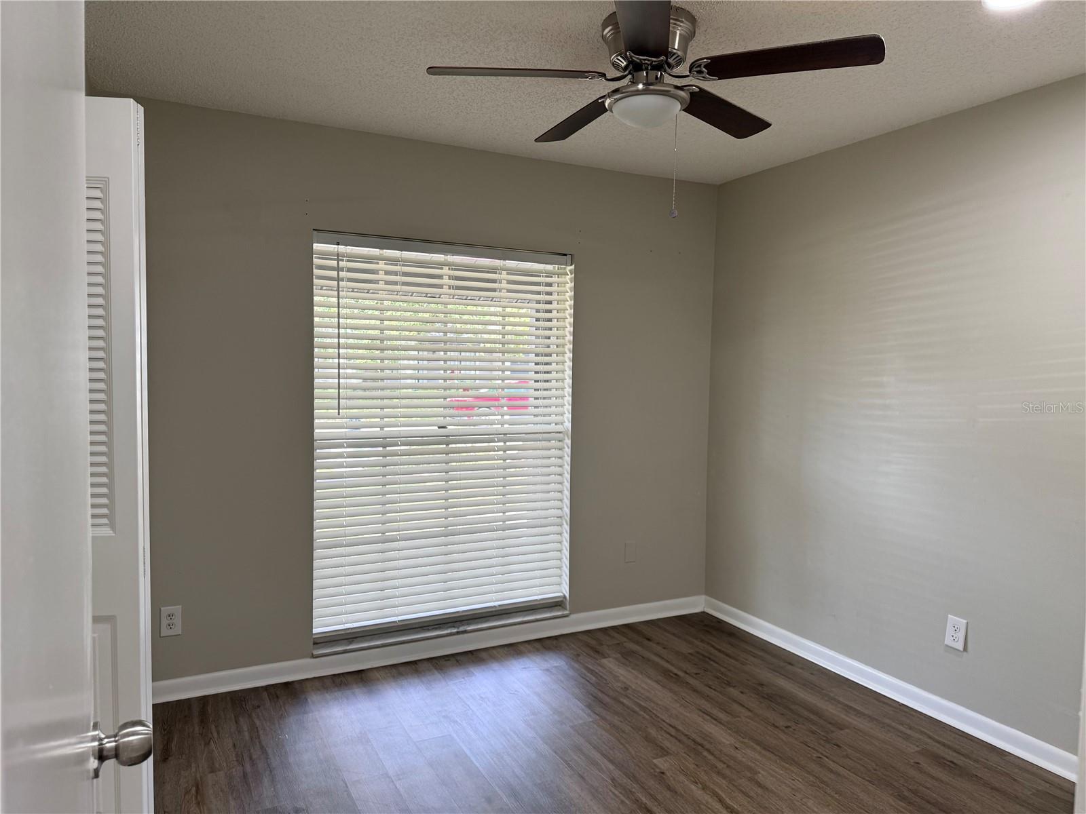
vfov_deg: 56.8
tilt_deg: -2.9
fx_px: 753
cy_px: 407
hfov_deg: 71.6
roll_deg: -0.8
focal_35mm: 24
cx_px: 543
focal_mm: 6.76
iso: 100
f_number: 1.78
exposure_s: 1/120
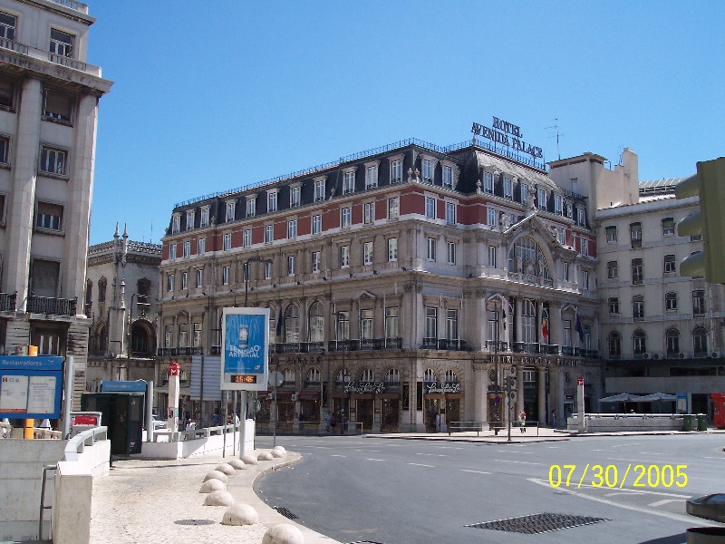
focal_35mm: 38
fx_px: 796
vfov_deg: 37.7
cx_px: 362
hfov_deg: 49.0
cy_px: 272
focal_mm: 8
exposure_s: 1/700
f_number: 4.8
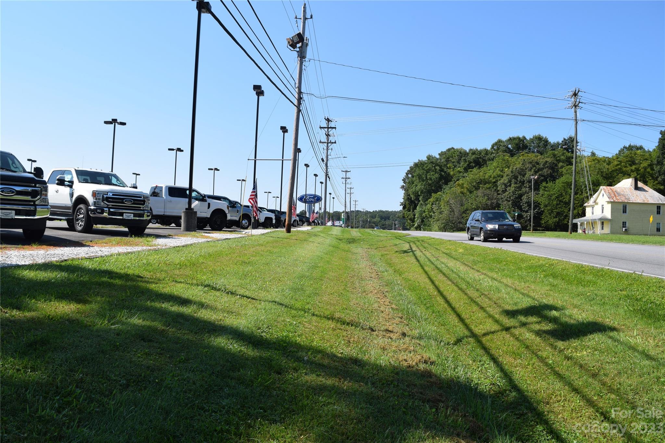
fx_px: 499
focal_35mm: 27
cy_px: 222
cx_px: 332
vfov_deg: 47.9
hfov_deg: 67.4
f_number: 9
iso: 200
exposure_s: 1/320
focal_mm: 18
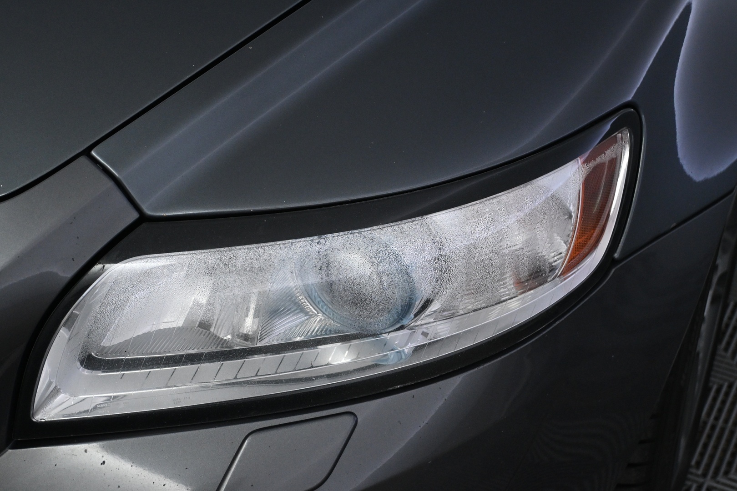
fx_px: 1228
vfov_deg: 22.6
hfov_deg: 33.4
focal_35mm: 60
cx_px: 368
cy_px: 246
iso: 2000
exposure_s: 1/125
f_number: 5.6
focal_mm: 40
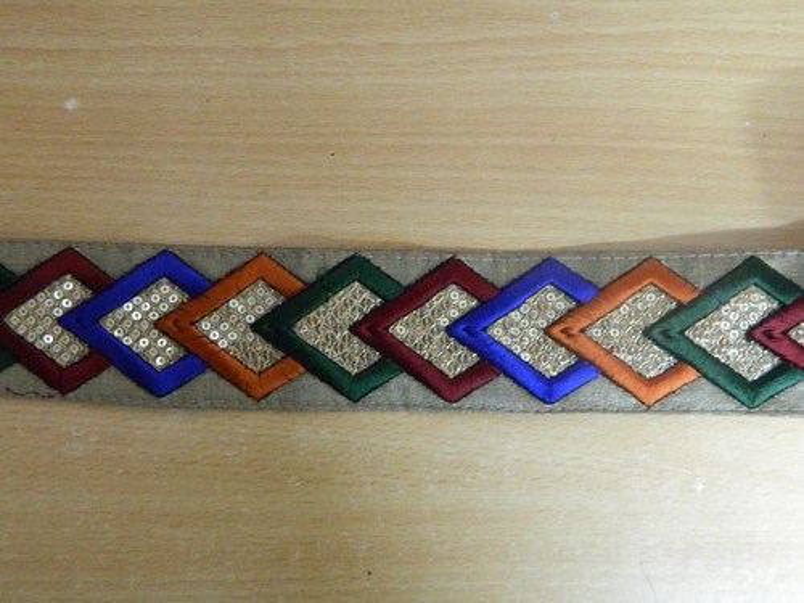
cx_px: 402
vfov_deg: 45.4
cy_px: 302
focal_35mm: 31
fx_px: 720
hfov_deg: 58.4
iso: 800
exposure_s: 1/5
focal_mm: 5.6
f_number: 3.2
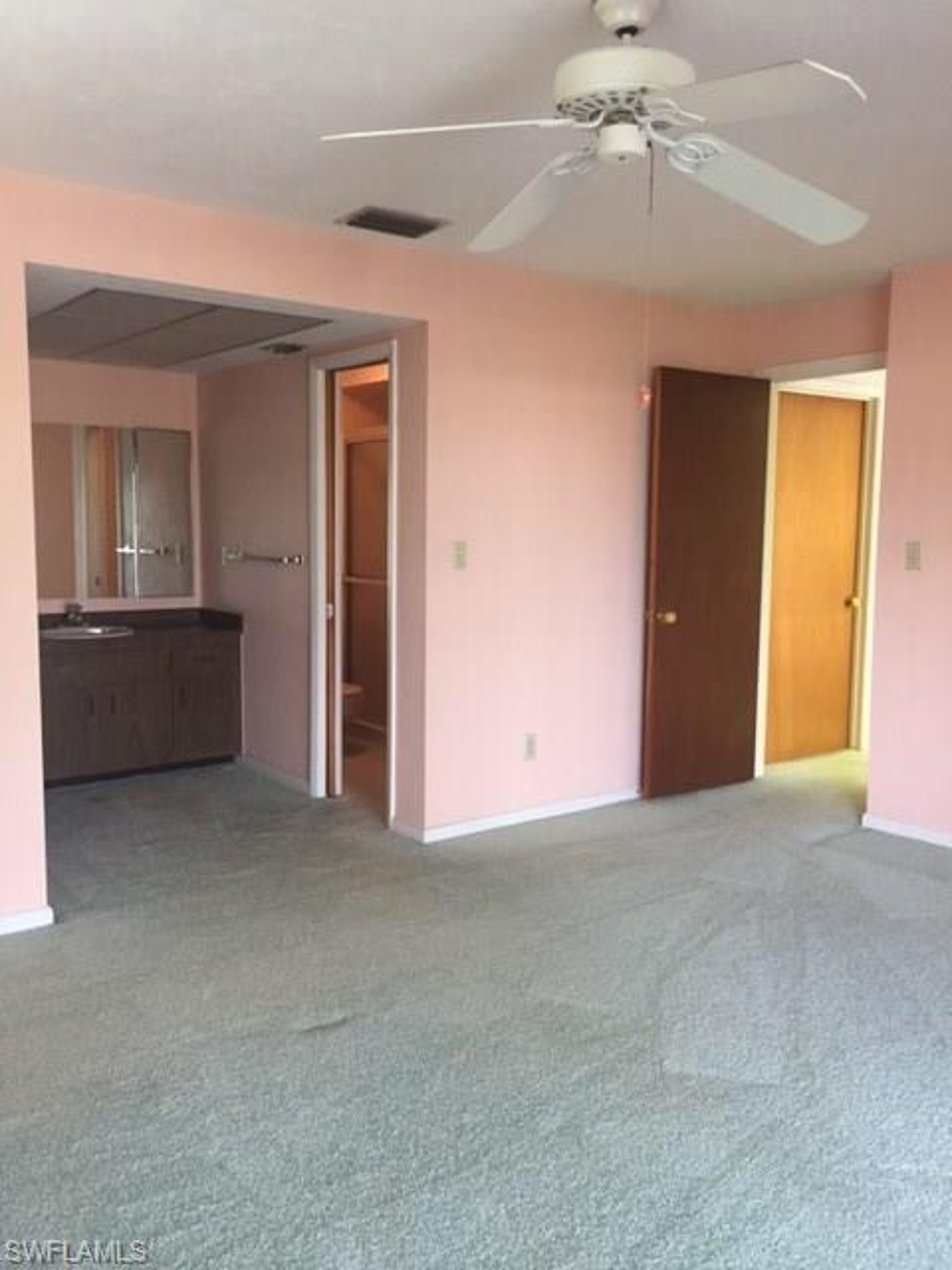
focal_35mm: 29
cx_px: 476
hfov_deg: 48.2
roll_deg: -0.5
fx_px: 1063
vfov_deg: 61.7
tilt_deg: -5.7
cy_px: 635
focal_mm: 4.15
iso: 100
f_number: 2.2
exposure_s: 1/30
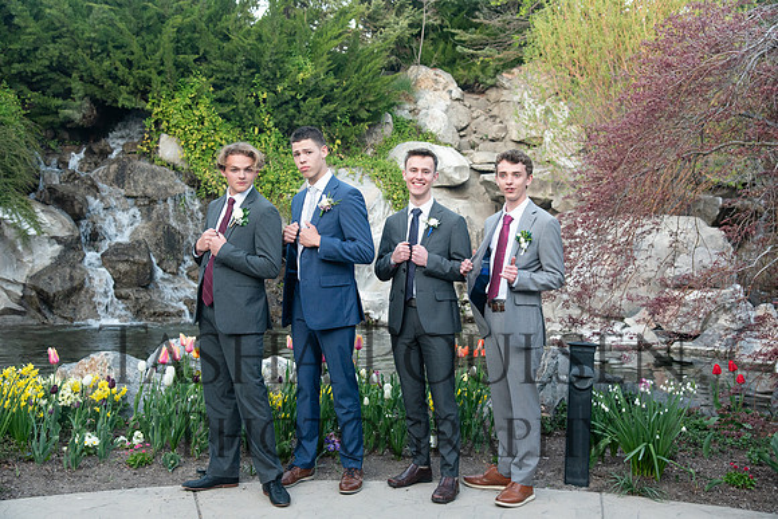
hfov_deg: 39.6
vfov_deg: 27.0
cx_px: 389
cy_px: 260
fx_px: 1081
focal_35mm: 50
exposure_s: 1/125
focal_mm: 50
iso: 800
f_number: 5.6
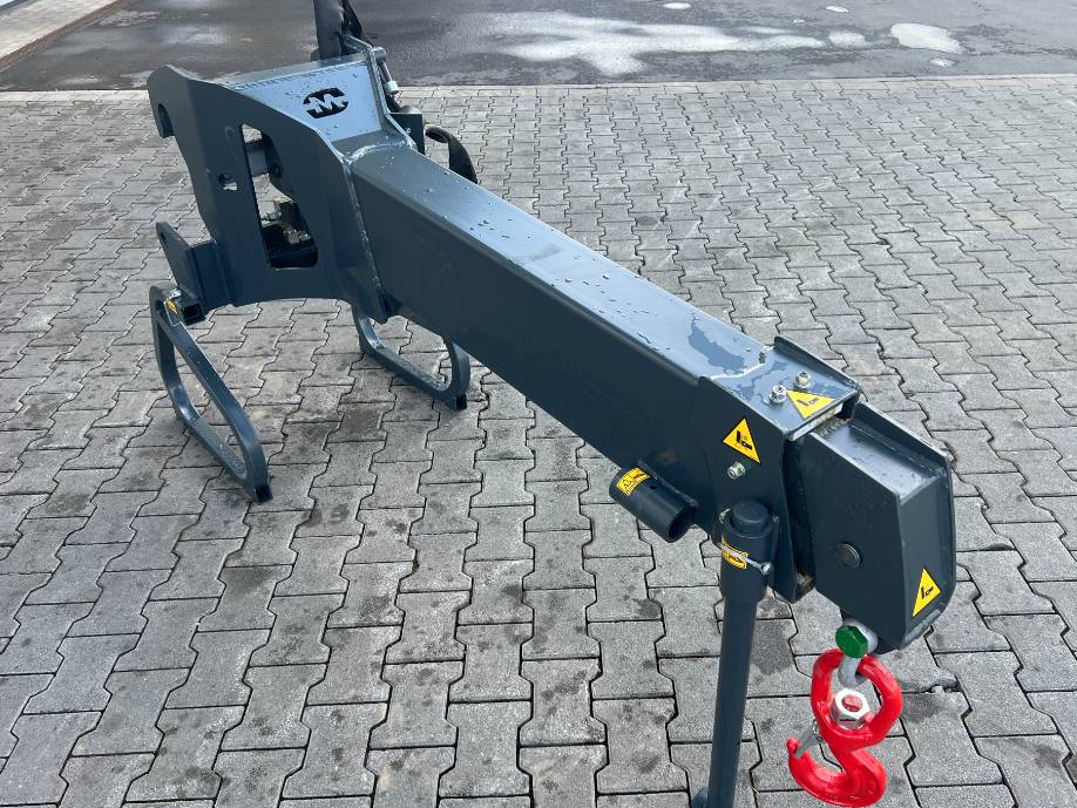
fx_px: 903
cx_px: 573
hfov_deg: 61.6
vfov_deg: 48.2
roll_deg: +0.2
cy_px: 409
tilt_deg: -33.9
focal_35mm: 29
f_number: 1.5
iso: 50
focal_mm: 5.7
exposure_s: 1/621
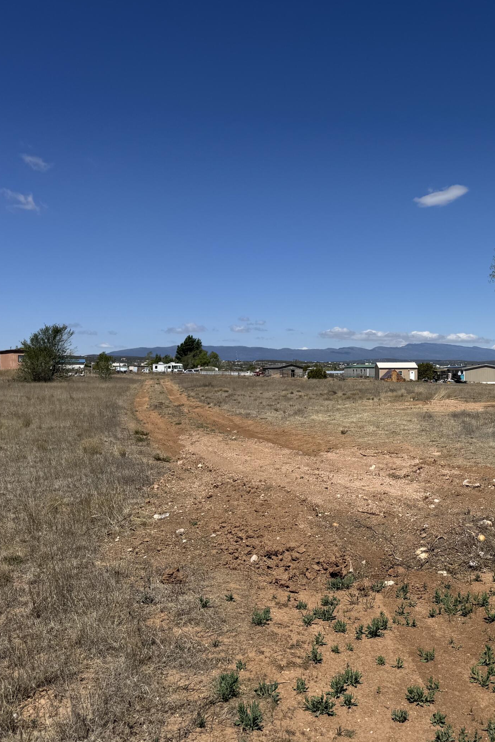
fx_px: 742
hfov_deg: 35.1
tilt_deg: -0.1
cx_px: 428
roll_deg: -0.2
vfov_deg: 53.1
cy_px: 358
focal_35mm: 36
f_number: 1.78
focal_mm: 6.76
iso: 80
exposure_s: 1/7937
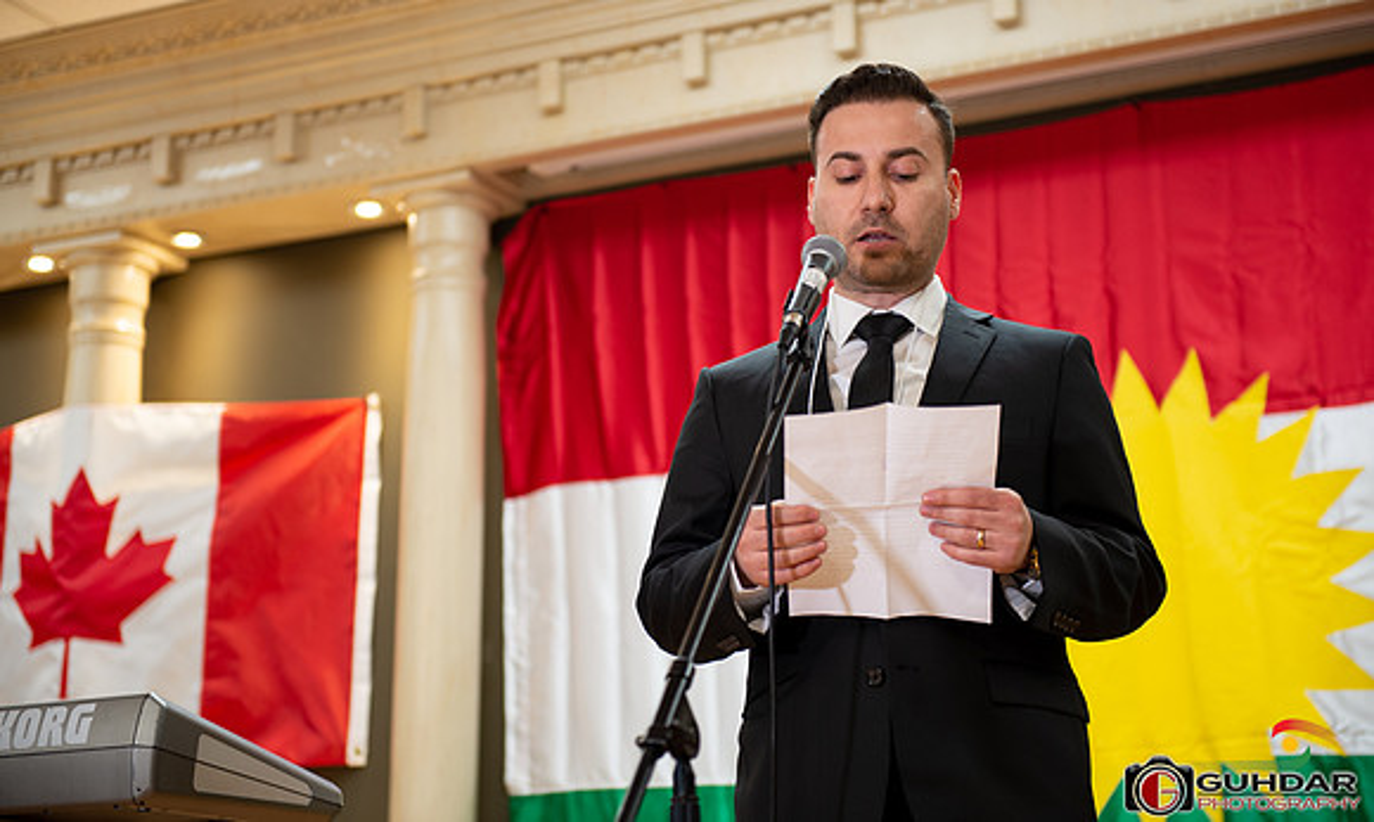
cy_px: 361
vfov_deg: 17.4
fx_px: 2691
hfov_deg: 28.6
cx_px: 692
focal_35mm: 73
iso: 720
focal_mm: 70
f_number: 2.8
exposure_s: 1/160
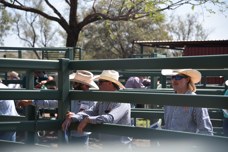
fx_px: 710
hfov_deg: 18.3
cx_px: 114
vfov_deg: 12.2
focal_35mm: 112
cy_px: 76
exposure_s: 1/500
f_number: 5.6
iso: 200
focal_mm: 112
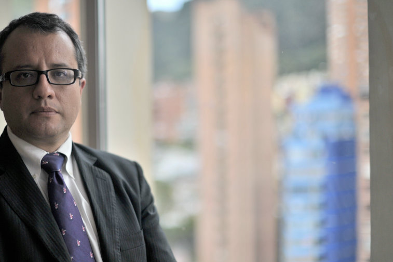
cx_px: 139
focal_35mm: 65
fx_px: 709
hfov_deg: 30.8
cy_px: 143
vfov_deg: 20.9
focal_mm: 50
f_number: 1.4
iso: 400
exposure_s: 1/8000
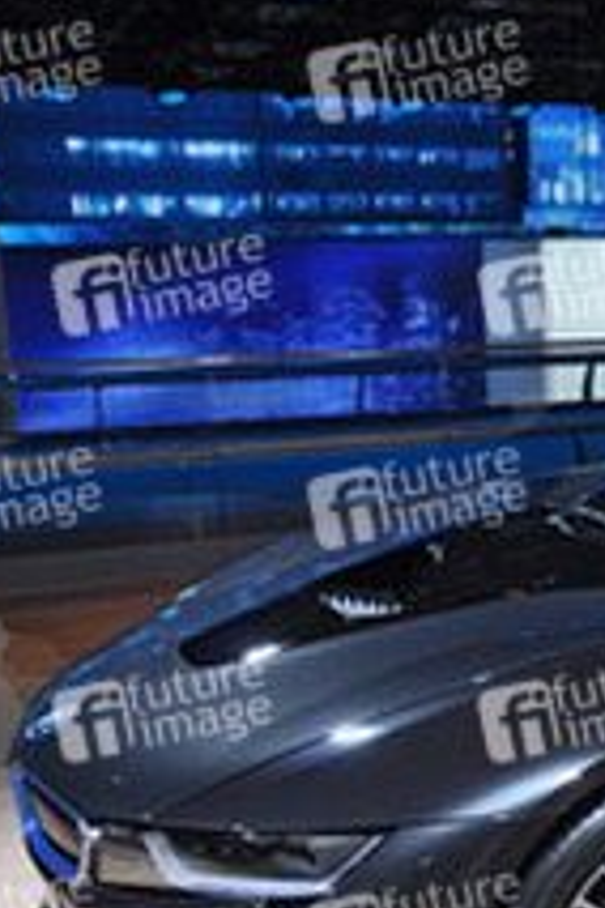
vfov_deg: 34.7
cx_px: 901
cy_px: 605
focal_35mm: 57
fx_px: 1437
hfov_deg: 20.4
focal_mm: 18
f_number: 5.6
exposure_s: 1/125
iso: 400
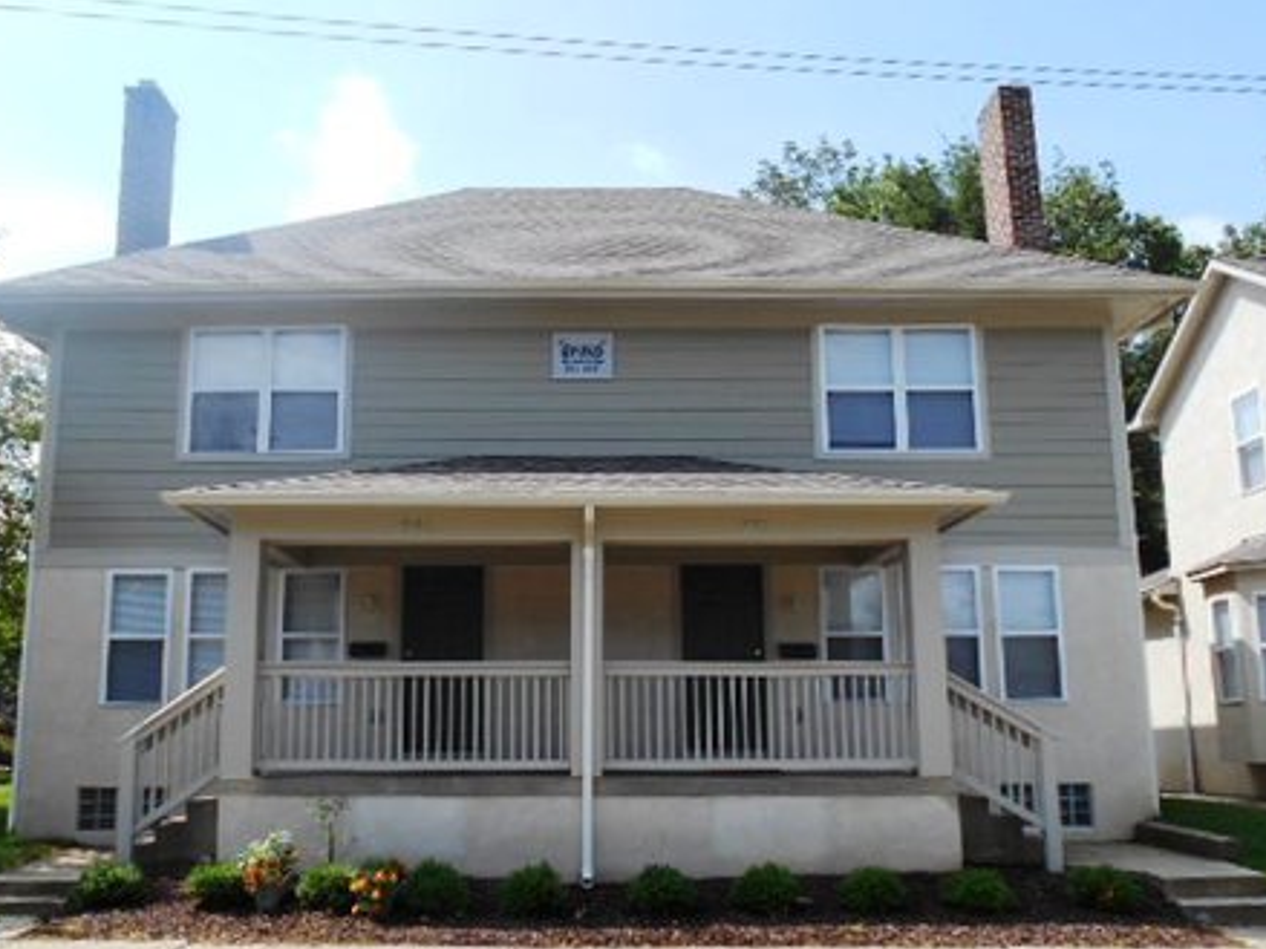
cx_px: 559
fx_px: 1280
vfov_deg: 40.7
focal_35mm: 35
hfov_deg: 52.5
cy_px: 499
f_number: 3.4
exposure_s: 1/500
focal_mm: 5.1
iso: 80
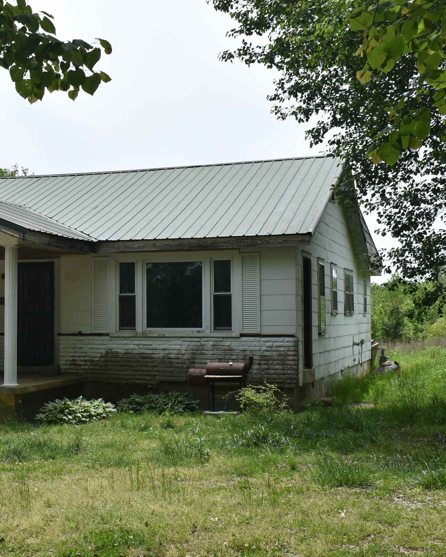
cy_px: 308
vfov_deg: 32.0
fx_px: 970
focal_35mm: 59
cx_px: 73
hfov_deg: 25.3
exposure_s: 1/250
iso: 100
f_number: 8
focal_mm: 25
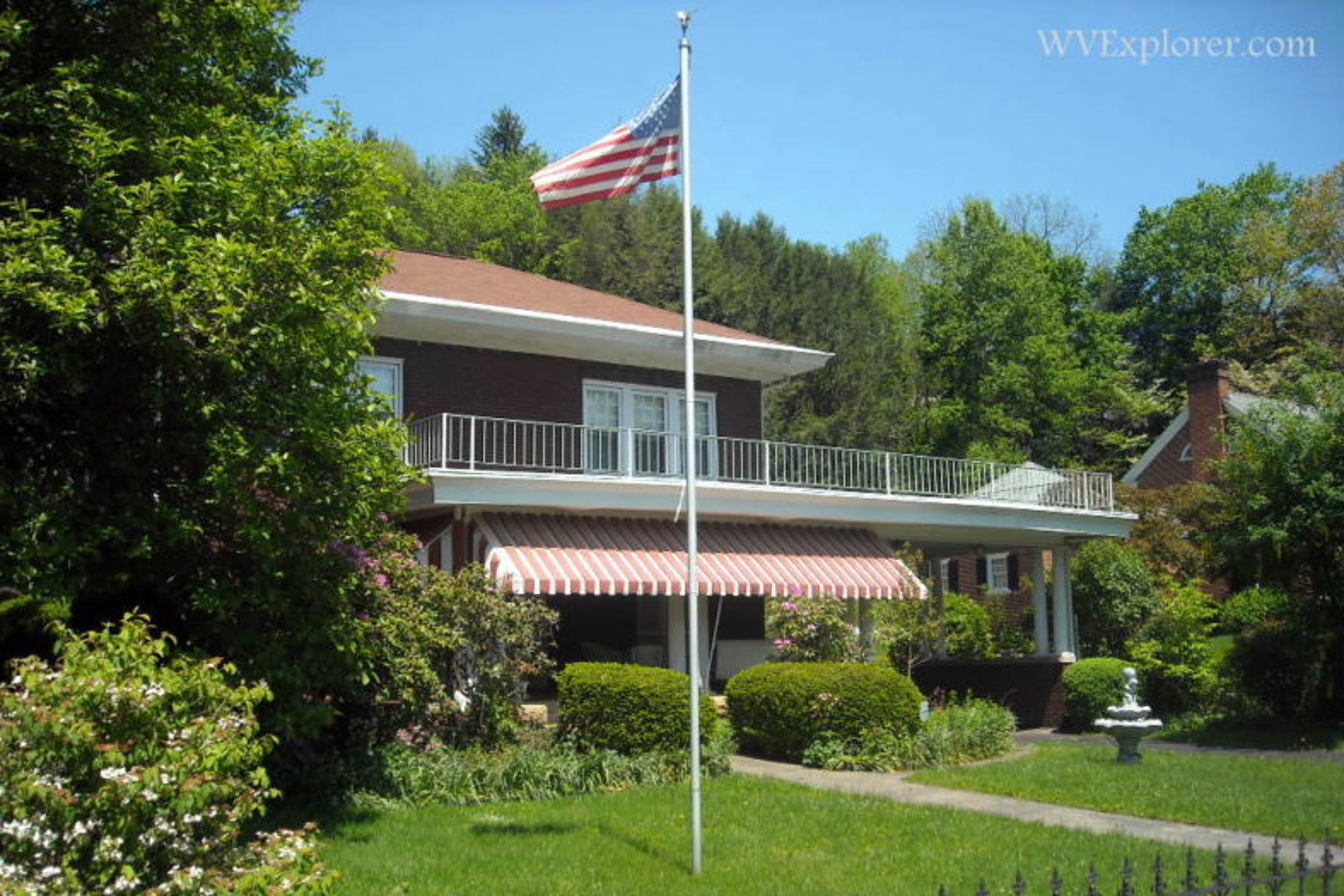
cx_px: 668
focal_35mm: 37
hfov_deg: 51.9
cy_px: 510
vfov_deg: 35.9
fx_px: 1381
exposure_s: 1/840
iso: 64
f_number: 2.8
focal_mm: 5.7
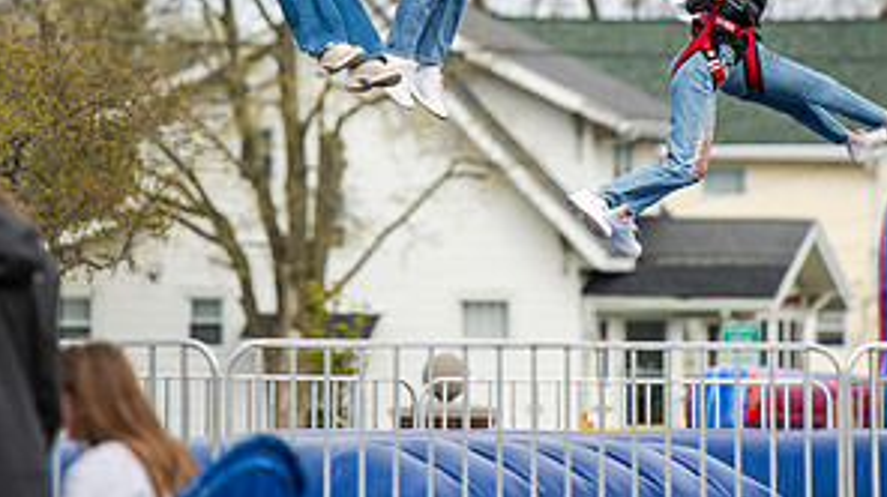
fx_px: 9660
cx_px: 426
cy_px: 1
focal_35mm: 411
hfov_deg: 5.3
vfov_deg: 2.9
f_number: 3.2
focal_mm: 200
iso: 100
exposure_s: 1/800
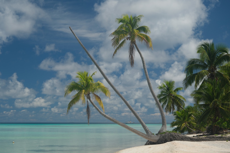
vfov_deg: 21.9
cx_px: 115
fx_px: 396
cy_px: 76
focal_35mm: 62
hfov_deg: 32.4
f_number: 5.6
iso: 125
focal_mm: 41.1
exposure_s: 1/420
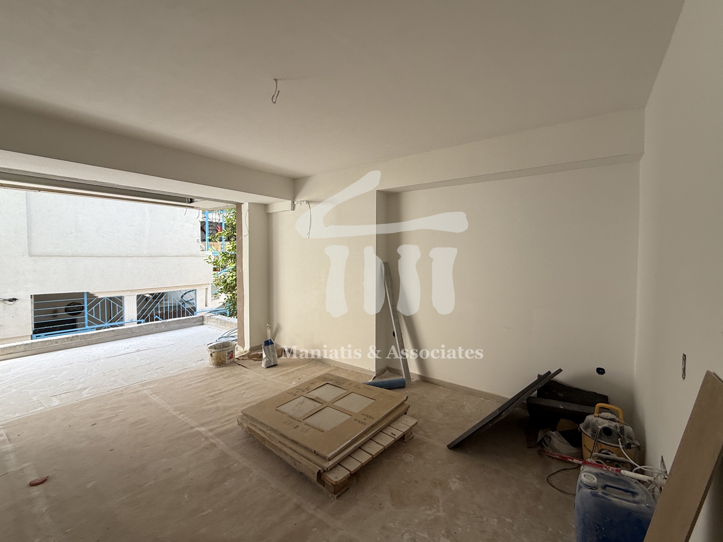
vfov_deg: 81.7
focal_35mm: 15
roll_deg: -0.6
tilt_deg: -0.7
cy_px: 265
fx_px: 313
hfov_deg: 98.1
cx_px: 381
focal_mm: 2.22
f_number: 2.2
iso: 50
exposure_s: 1/275
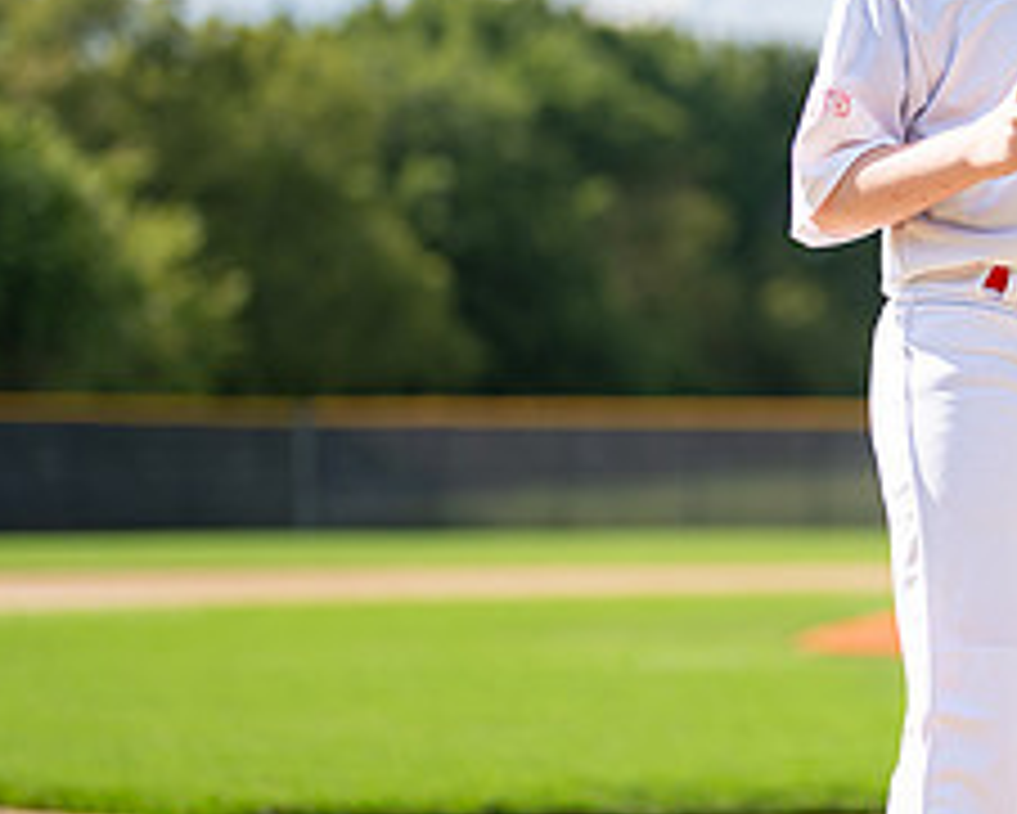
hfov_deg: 12.8
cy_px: 286
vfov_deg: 10.4
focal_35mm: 148
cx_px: 1143
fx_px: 4457
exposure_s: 1/6400
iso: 100
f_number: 1.2
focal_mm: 50
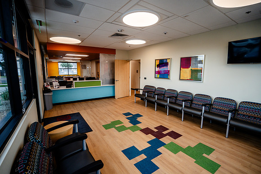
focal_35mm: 16
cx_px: 130
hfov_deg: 96.7
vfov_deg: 73.8
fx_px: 116
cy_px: 87
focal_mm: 16
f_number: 4
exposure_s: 1/160
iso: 640
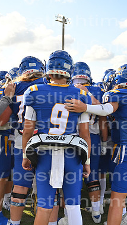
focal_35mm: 52
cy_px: 112
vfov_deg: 40.0
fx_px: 310
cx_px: 88
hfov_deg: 23.0
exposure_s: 1/8000
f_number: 4
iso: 1250
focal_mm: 32.5
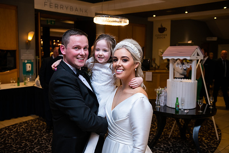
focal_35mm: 38
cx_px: 114
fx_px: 242
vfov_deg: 35.1
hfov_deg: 50.7
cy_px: 76
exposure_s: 1/160
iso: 640
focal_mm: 38
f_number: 3.5
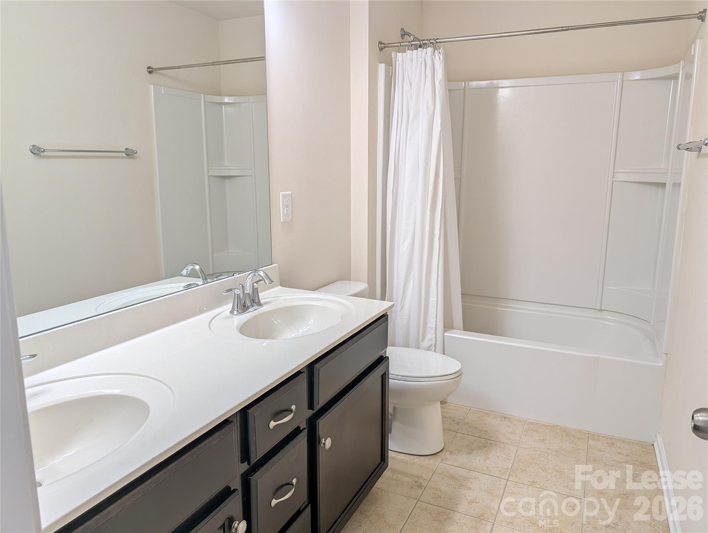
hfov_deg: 71.5
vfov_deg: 56.9
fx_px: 492
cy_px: 266
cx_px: 354
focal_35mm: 24
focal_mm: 6.9
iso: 133
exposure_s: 1/120
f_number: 1.68
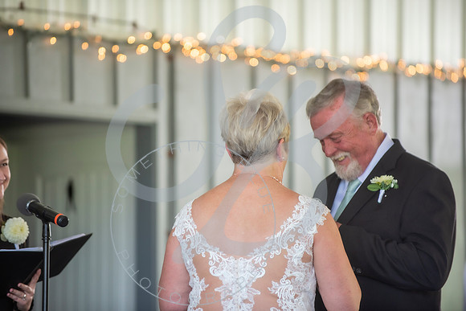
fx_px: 2684
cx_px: 228
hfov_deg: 9.9
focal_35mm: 207
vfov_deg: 6.6
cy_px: 156
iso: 320
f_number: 2.8
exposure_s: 1/200
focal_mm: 200
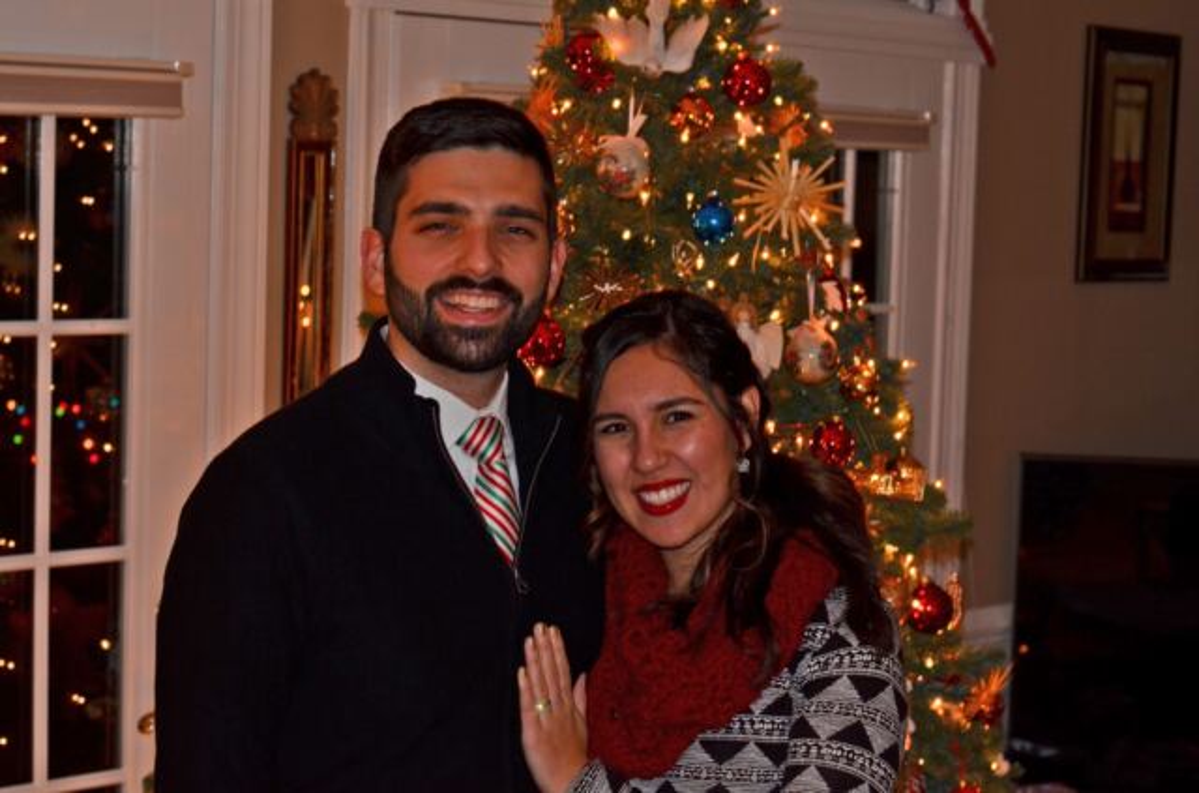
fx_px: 2491
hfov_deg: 27.1
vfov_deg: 18.1
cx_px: 600
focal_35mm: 75
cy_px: 396
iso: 400
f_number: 5.6
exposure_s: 1/60
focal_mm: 50
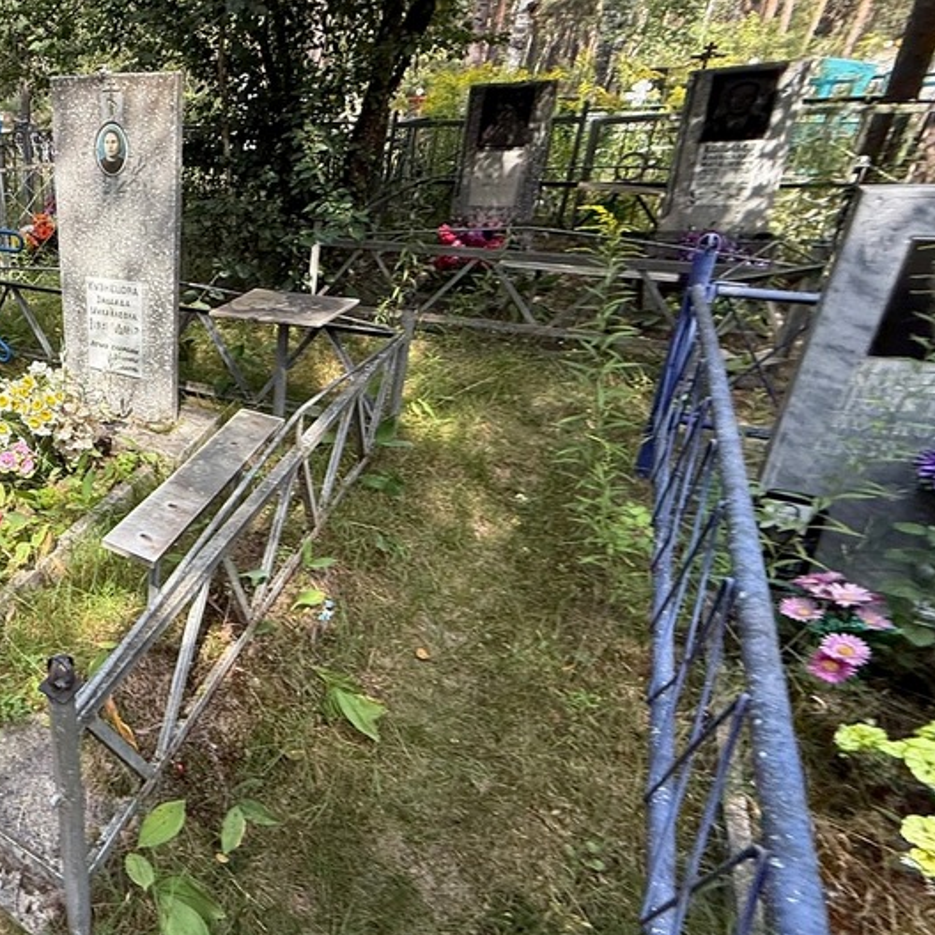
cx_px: 37
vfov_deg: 64.9
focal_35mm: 24
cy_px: 421
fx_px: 733
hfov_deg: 53.7
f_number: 2.2
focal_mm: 2.22
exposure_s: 1/232
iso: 50
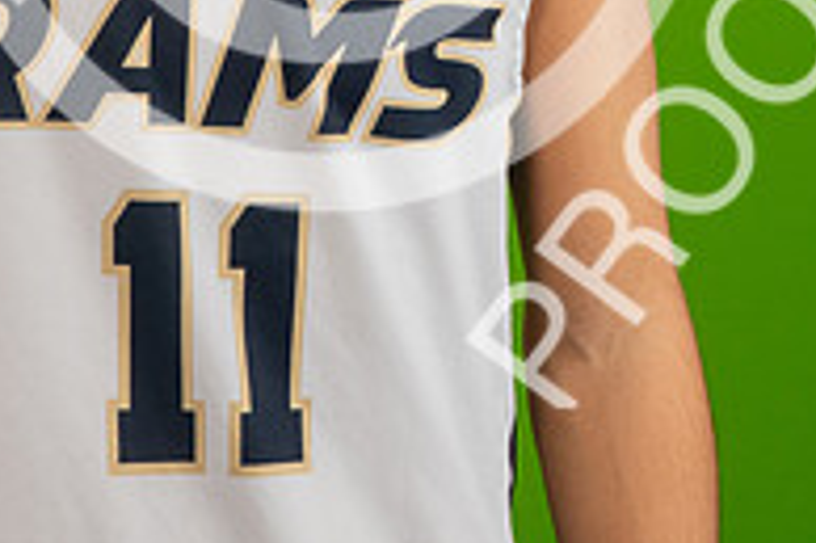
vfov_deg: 8.0
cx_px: 406
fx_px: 3805
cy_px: -271
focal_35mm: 168
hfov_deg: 12.2
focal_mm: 42
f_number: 20
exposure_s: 1/60
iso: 800
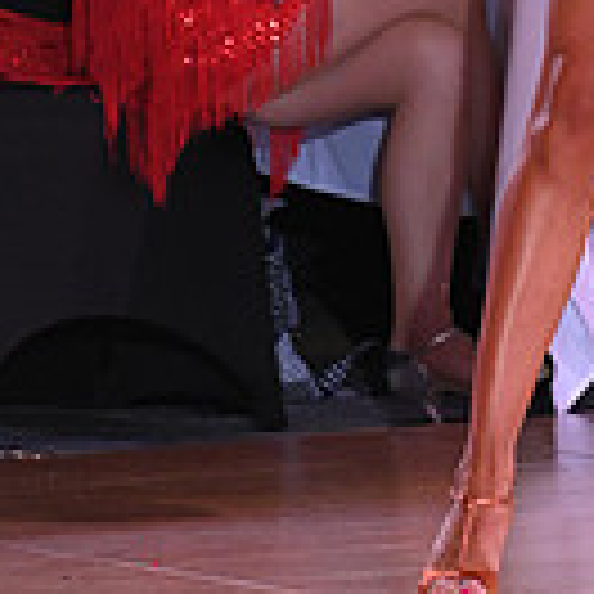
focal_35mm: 712
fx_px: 13823
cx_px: 785
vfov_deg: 2.5
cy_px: -320
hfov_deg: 2.5
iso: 1600
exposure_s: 1/200
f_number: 4.5
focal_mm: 190
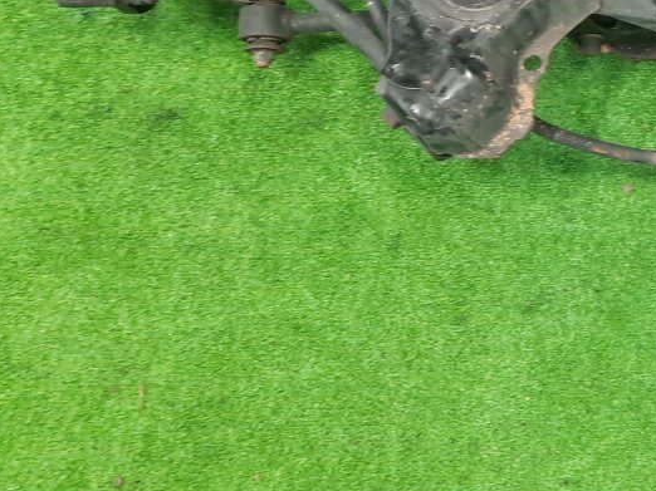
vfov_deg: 20.5
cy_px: -26
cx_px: 862
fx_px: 1307
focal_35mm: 69
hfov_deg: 24.4
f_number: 2
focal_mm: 4.6
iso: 281
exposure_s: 1/33
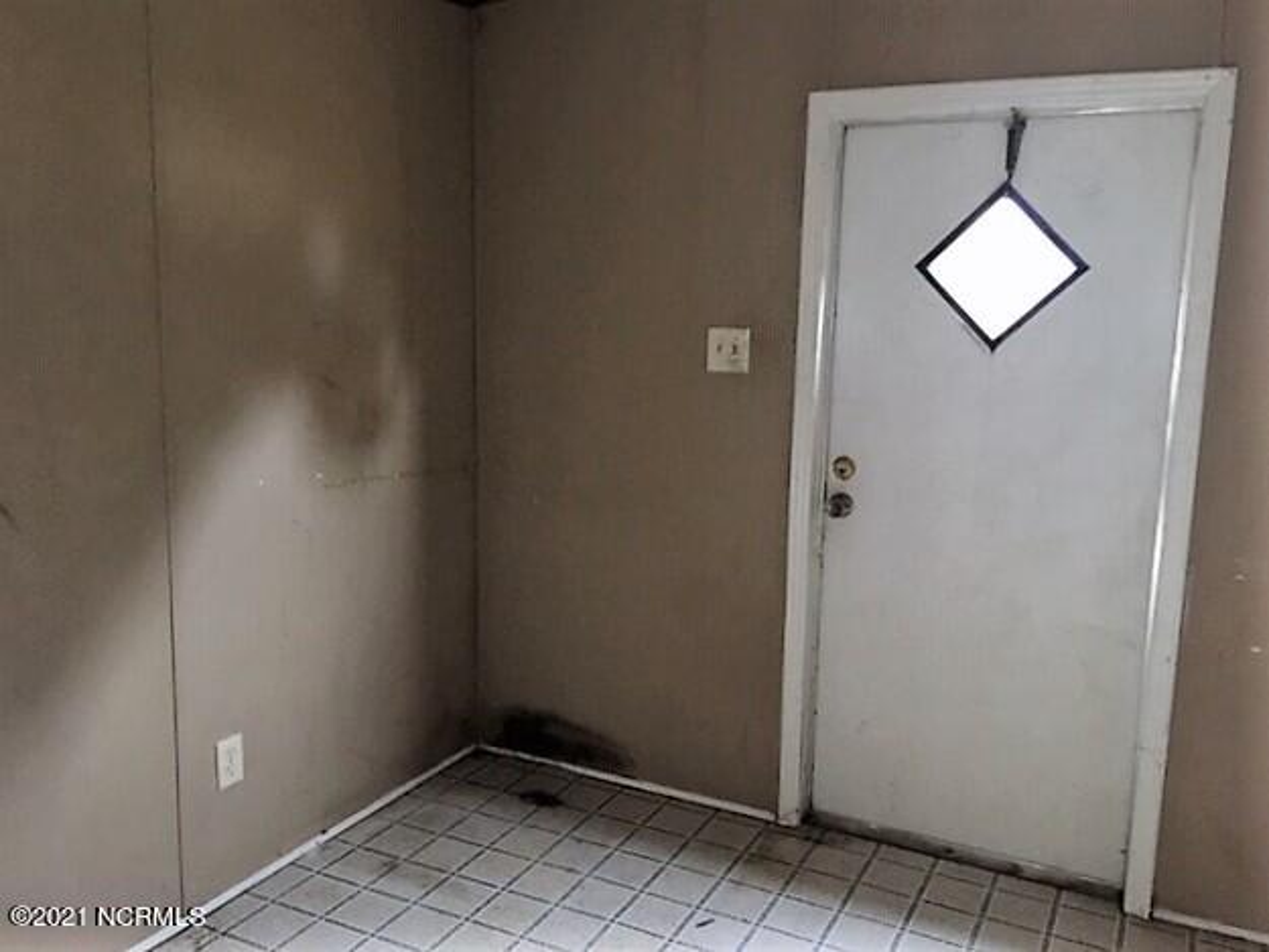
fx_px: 1063
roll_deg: -3.3
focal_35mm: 29
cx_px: 634
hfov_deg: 61.7
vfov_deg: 48.2
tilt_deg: -8.8
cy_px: 476
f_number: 2.2
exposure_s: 1/4
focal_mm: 4.15
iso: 160
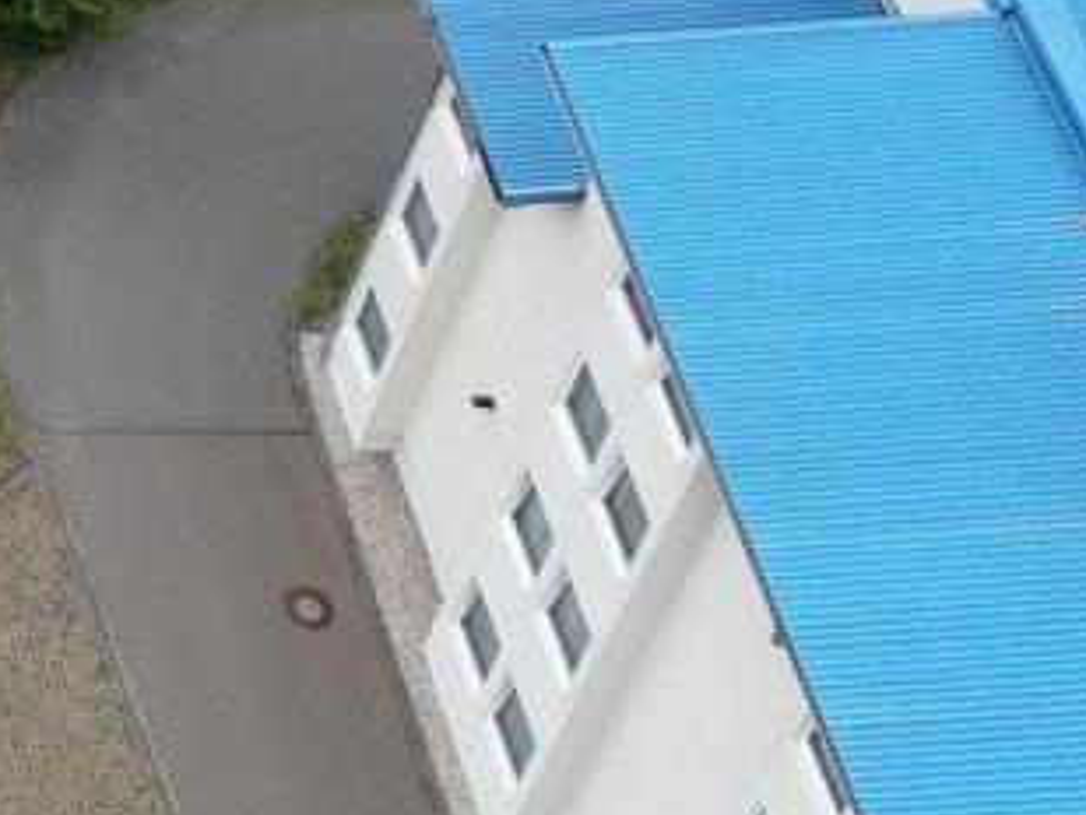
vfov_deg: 9.5
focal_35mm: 149
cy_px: -689
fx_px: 4676
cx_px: -1255
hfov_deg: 11.6
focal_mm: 6.72
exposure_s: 1/50
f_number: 1.7
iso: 120
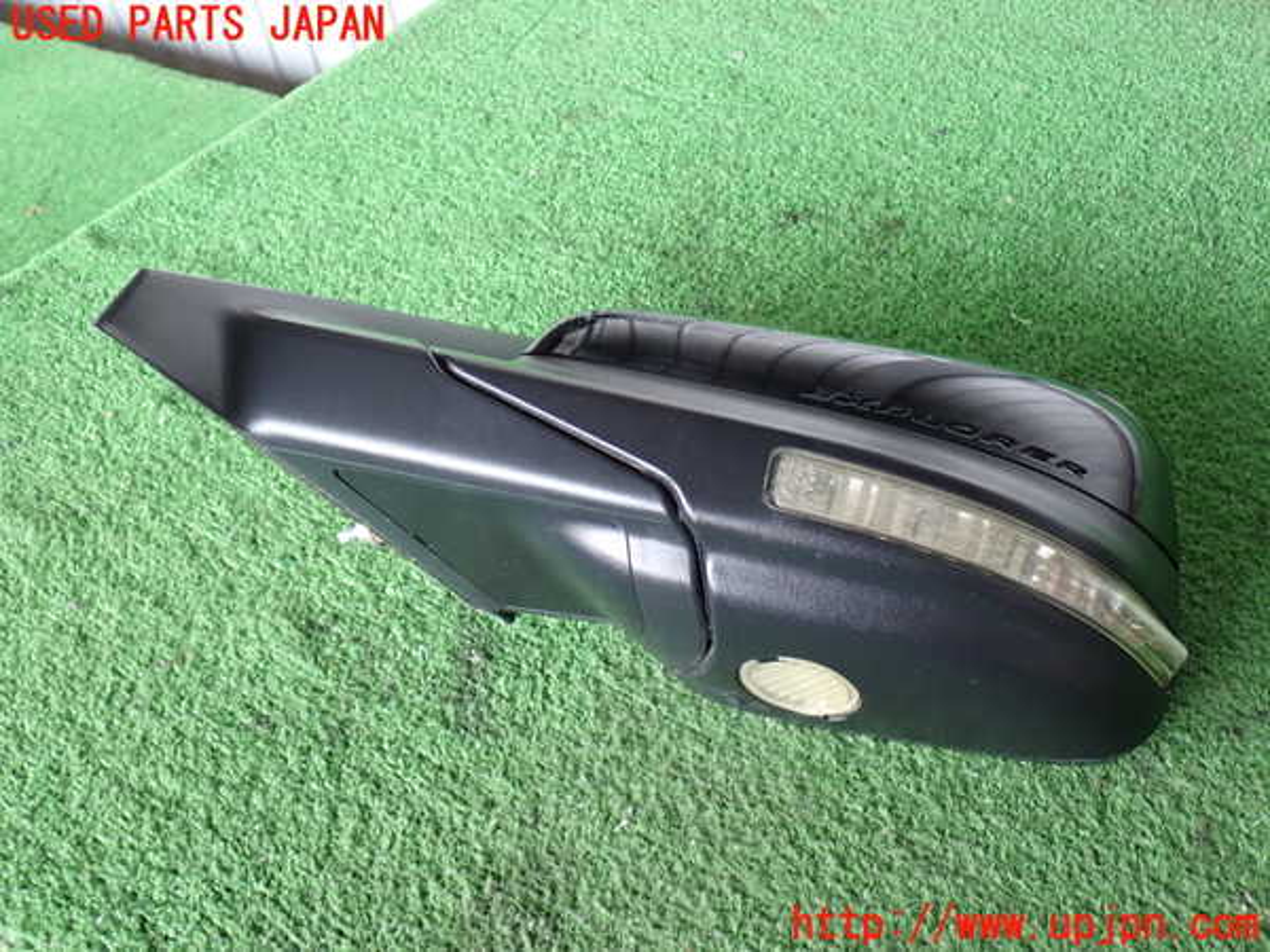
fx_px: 1321
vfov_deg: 39.7
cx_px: 635
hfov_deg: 51.4
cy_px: 476
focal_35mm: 36
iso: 200
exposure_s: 1/40
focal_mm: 6.37
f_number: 2.5
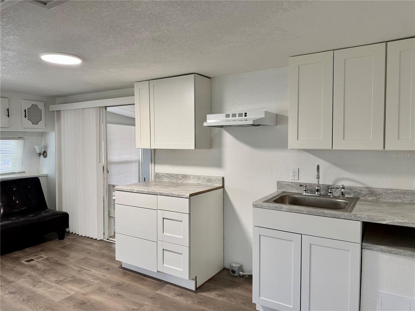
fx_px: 288
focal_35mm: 24
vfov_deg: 56.8
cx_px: 208
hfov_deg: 71.6
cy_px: 156
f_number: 1.78
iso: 200
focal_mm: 6.76
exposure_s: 1/120
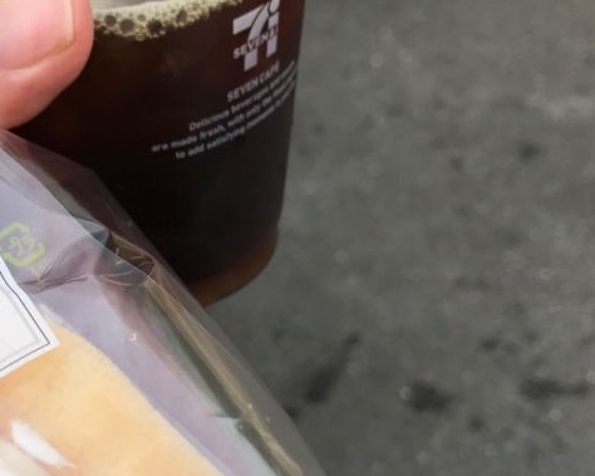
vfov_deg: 25.7
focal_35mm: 59
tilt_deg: -47.9
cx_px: 136
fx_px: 1039
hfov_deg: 31.3
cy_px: 285
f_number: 1.8
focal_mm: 3.99
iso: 20
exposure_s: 1/798
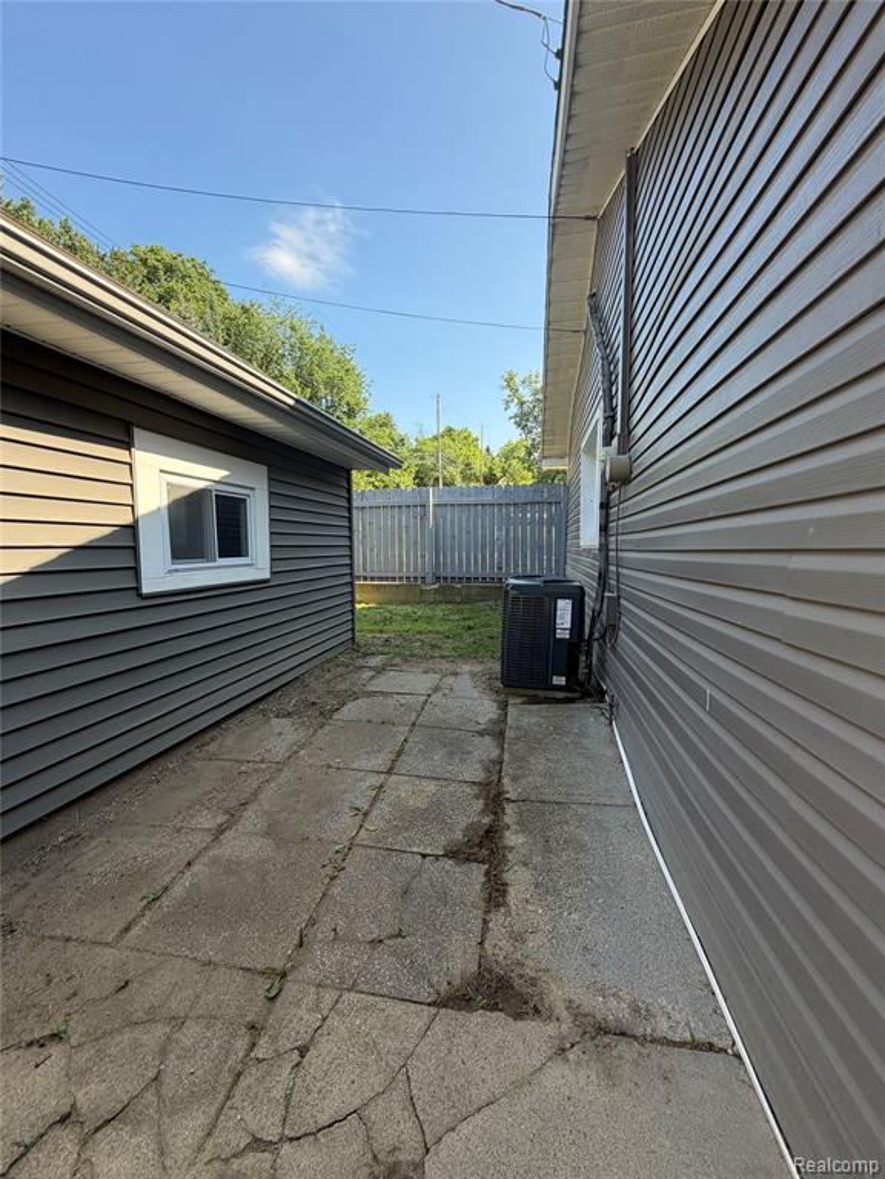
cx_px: 442
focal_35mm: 14
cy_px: 590
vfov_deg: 102.1
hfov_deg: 85.7
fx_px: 477
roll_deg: +0.6
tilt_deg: -5.2
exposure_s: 1/329
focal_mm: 2.22
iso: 50
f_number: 2.2
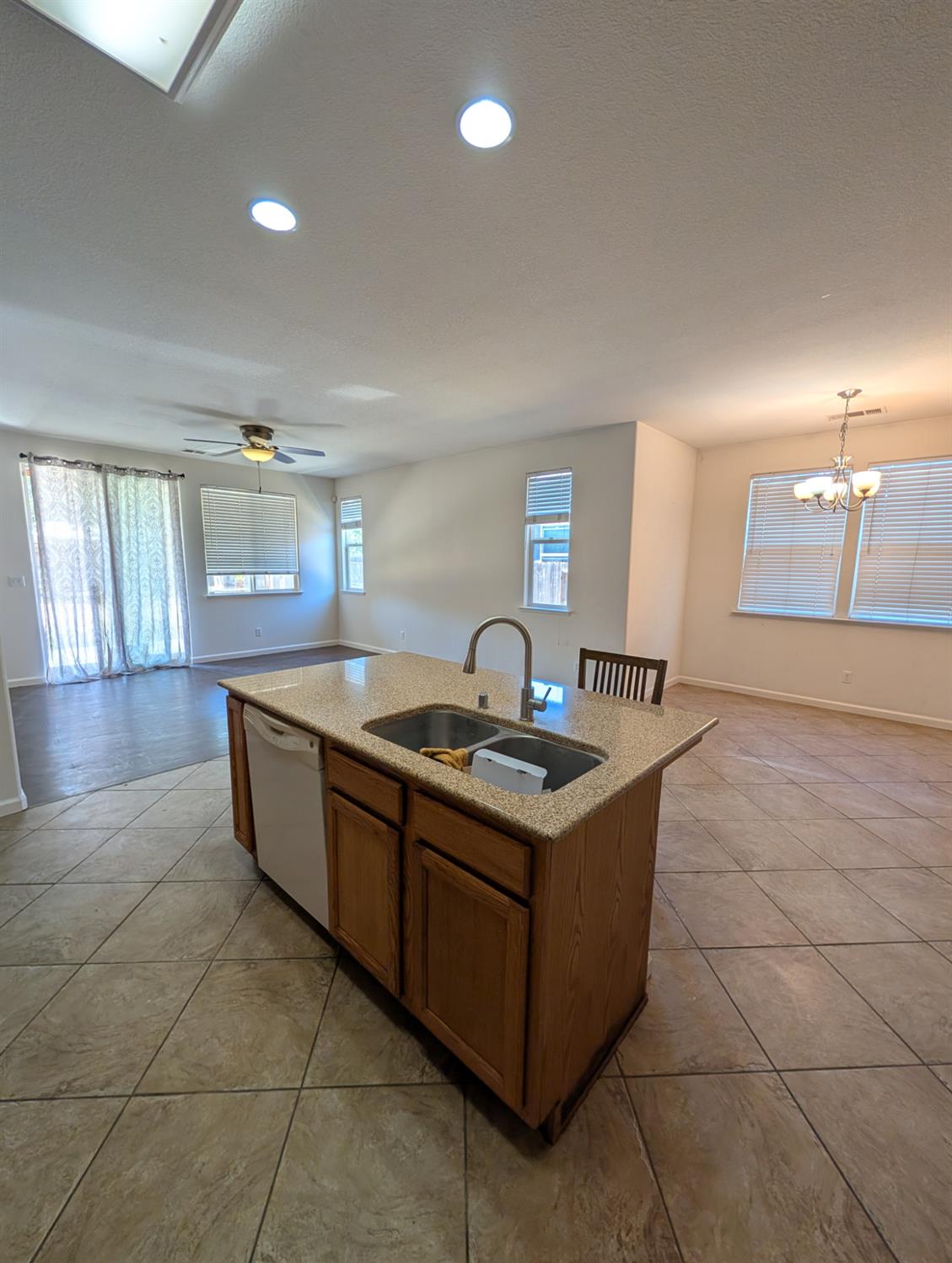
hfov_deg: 94.7
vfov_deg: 110.4
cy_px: 632
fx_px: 439
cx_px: 476
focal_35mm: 12
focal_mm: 2.02
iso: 101
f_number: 1.7
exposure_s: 1/120
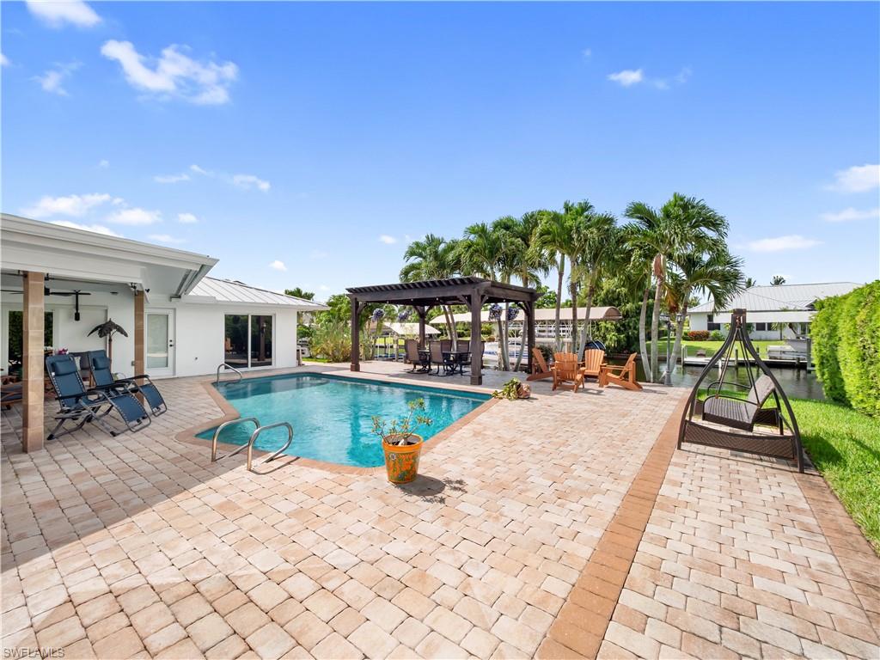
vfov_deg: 85.7
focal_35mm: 14
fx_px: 356
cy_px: 330
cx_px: 440
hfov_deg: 102.1
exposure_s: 1/250
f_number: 7.1
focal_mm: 7
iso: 200
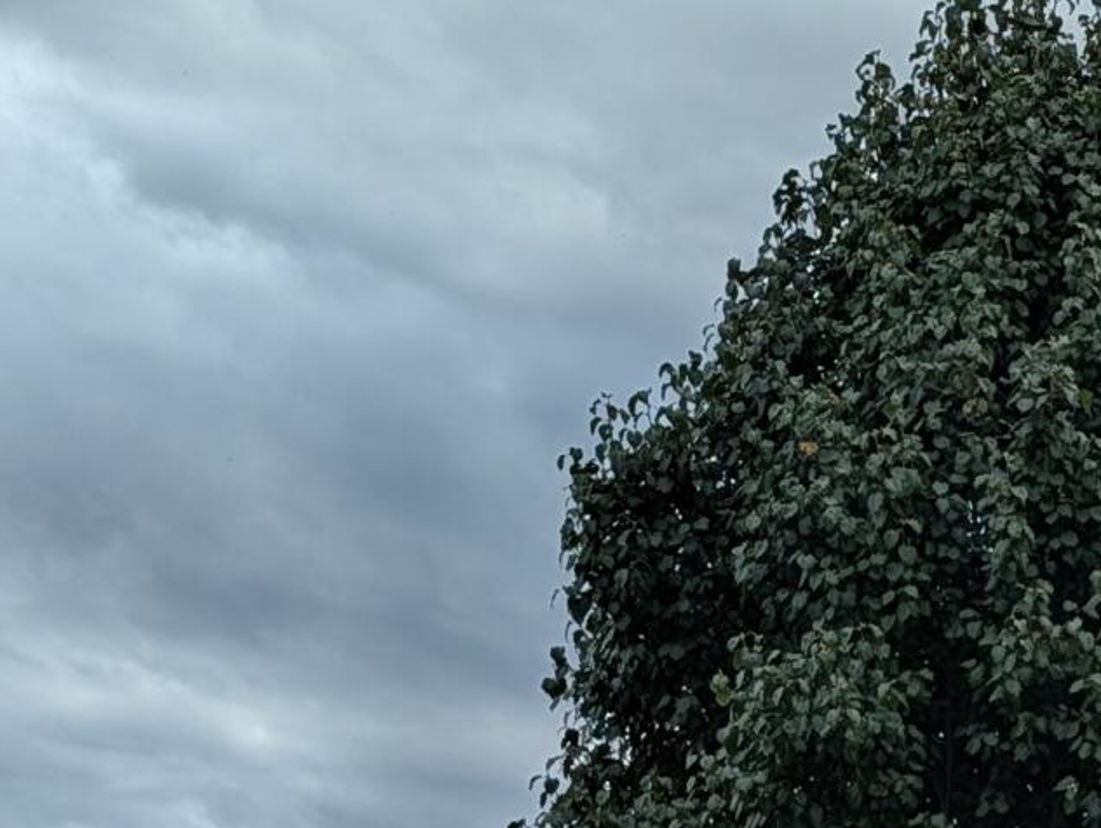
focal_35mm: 114
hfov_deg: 15.5
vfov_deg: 11.7
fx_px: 3629
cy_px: 1616
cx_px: 1789
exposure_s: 1/1610
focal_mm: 6.9
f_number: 1.68
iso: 19
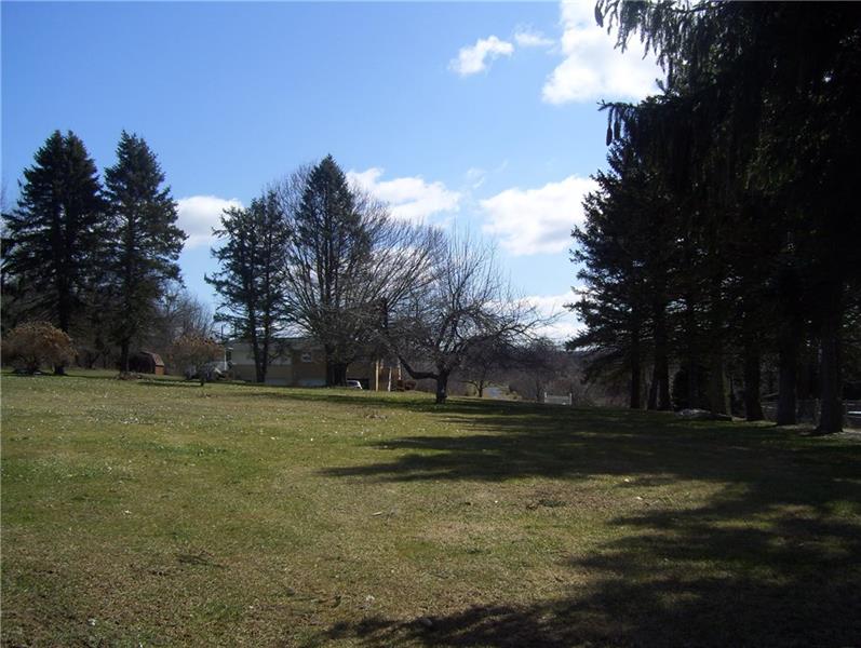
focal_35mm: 36
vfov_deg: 39.7
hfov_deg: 51.3
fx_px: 897
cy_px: 324
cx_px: 430
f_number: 4.8
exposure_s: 1/500
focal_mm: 6
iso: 80
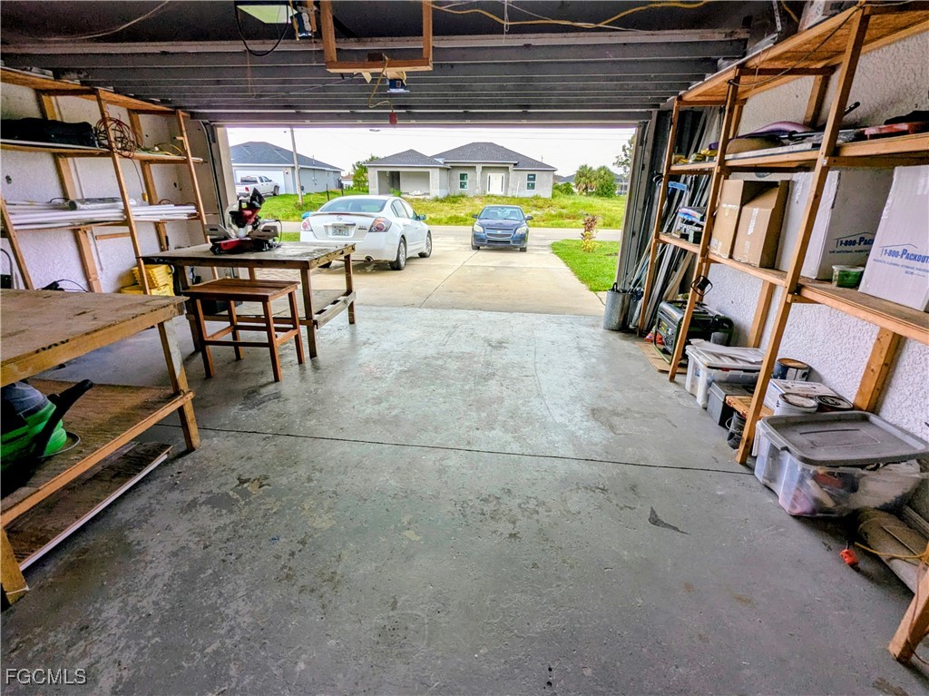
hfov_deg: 94.5
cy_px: 348
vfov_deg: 78.1
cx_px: 464
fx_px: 429
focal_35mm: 16
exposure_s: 1/120
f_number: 2.2
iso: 49
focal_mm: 2.35
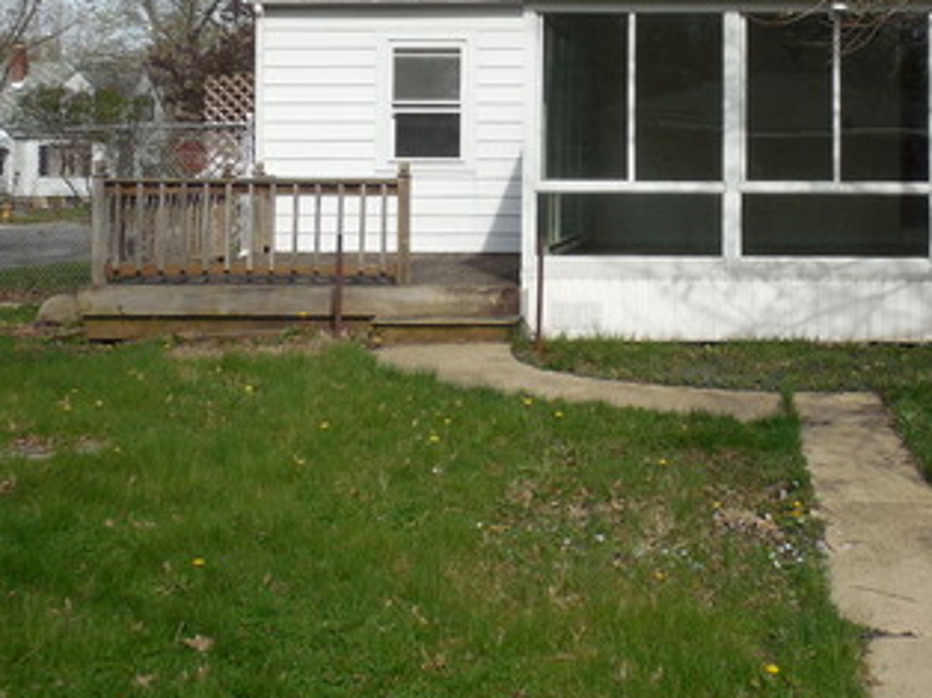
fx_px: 1372
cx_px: 706
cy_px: 98
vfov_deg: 27.7
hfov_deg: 36.6
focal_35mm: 51
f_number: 3.3
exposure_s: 1/1600
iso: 125
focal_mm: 4.5
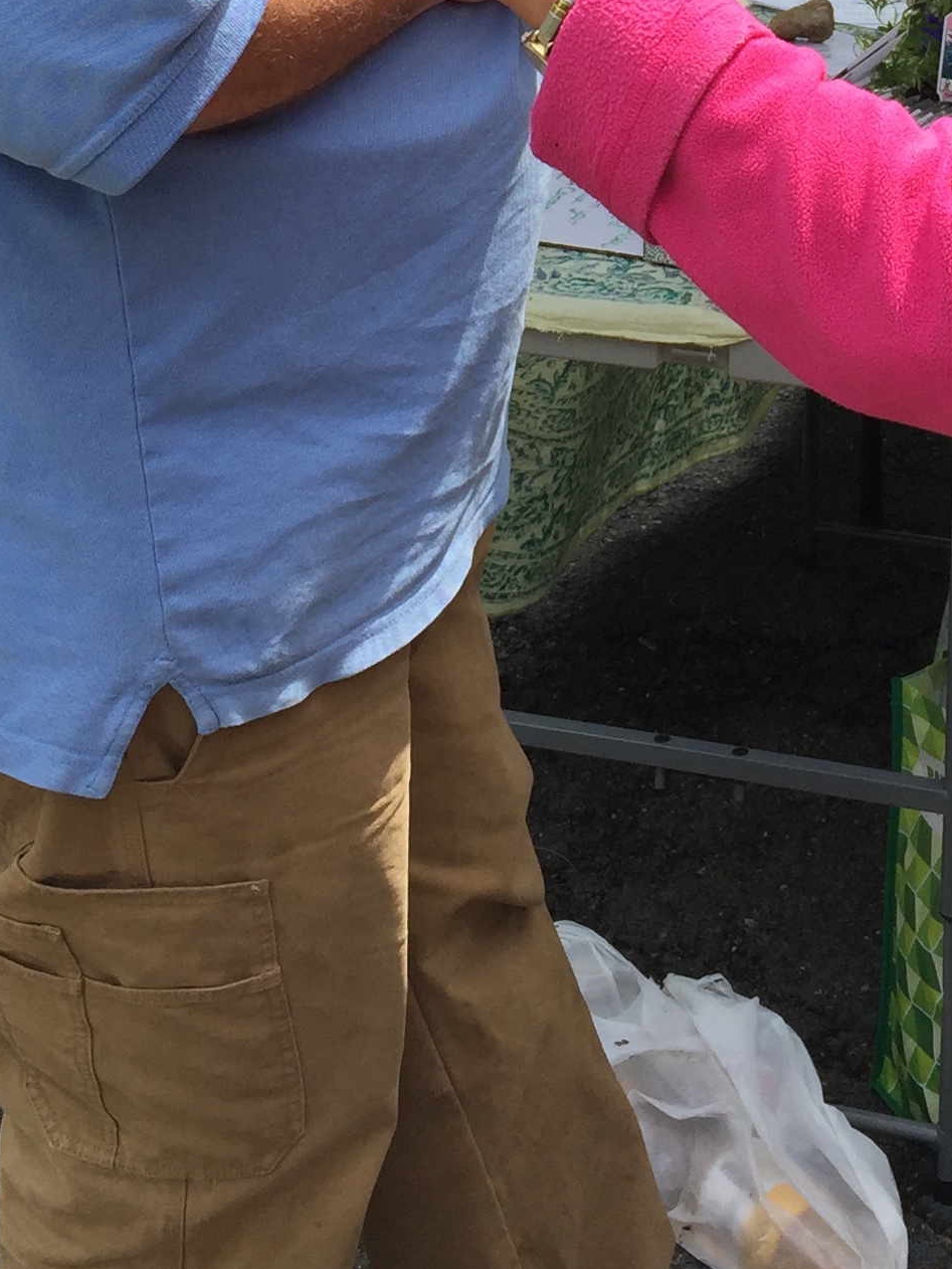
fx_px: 2749
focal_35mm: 75
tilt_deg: -13.8
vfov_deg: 24.7
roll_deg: -2.5
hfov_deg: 19.4
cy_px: -29
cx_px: 806
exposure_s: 1/706
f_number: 2.2
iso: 32
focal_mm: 4.15
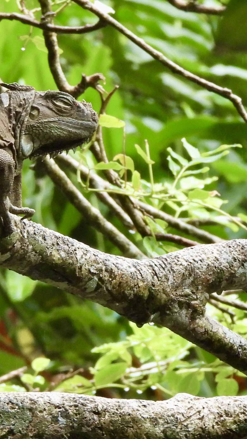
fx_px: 10500
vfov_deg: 2.4
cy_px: 170
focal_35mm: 902
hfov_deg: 1.3
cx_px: -80
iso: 400
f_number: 5
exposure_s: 1/160
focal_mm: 67.8
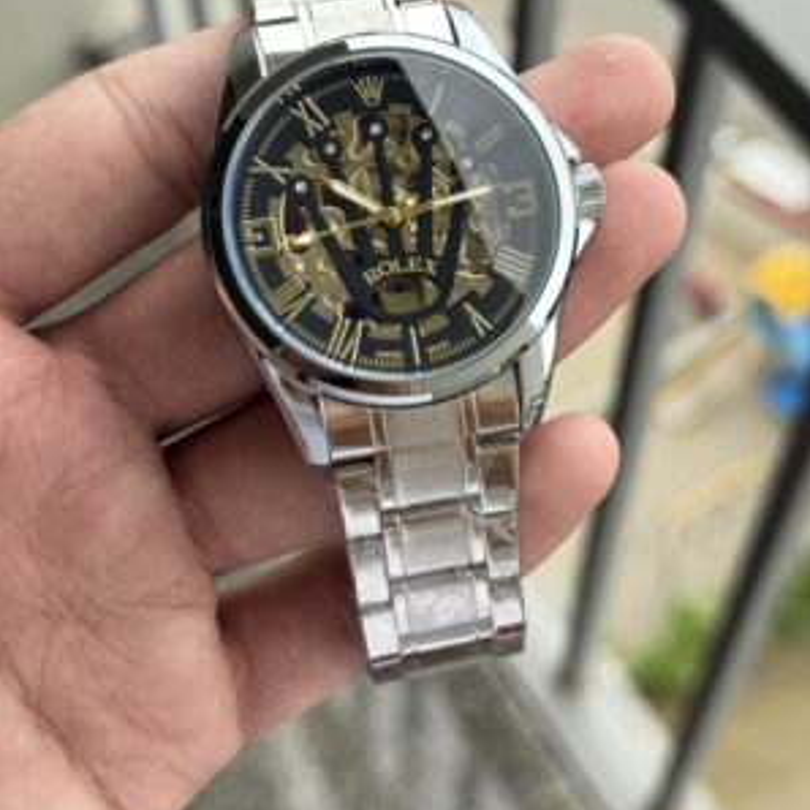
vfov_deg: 30.0
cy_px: 337
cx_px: 405
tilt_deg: -56.8
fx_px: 1509
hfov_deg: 30.0
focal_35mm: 57
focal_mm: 6.76
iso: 64
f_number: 1.78
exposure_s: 1/540
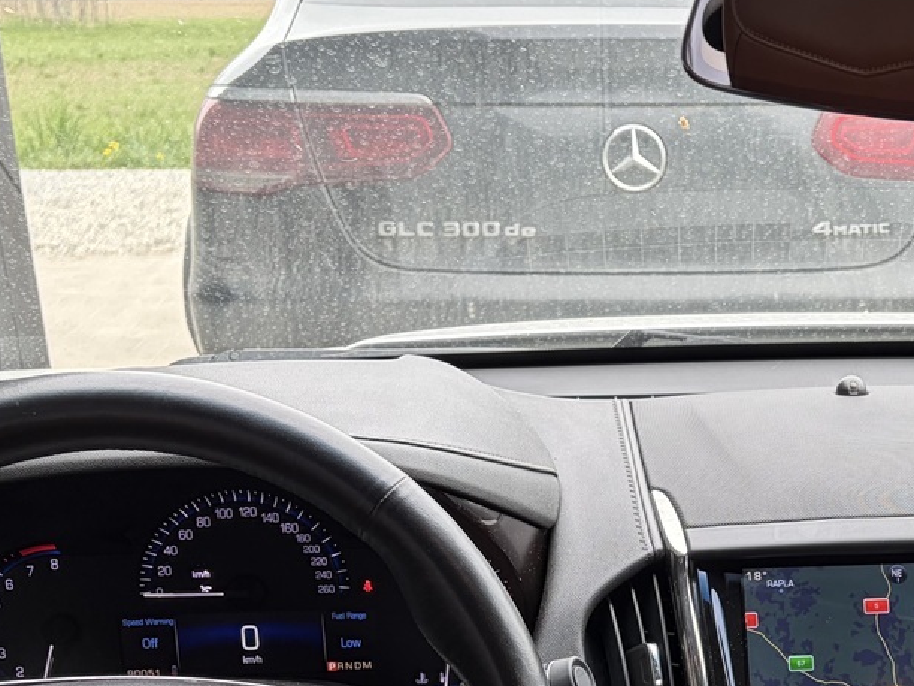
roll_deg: +1.1
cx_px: 835
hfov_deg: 27.5
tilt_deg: -20.2
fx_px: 1795
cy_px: 755
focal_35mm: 68
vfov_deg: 20.6
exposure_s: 1/122
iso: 32
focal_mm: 5.96
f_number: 1.6
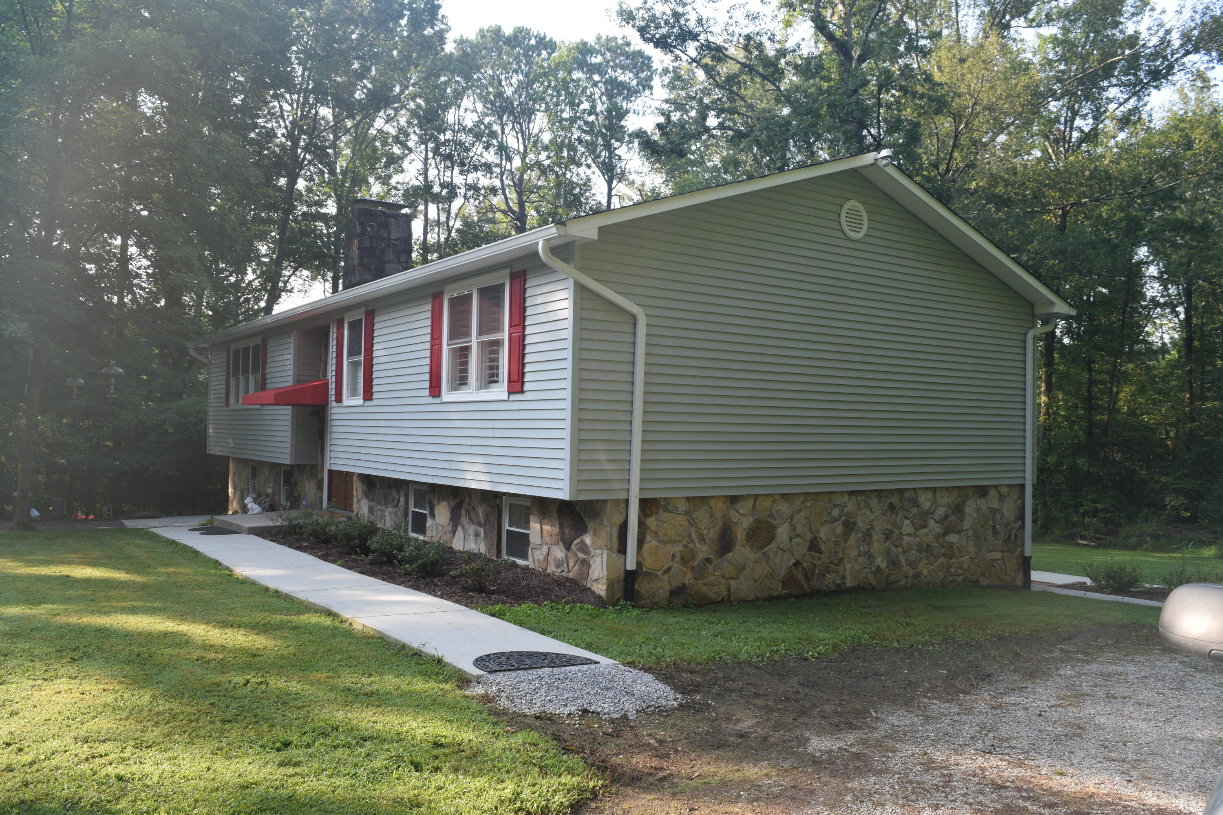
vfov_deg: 47.9
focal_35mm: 27
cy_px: 408
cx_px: 612
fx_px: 917
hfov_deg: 67.4
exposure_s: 1/200
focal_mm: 18
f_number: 7.1
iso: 400
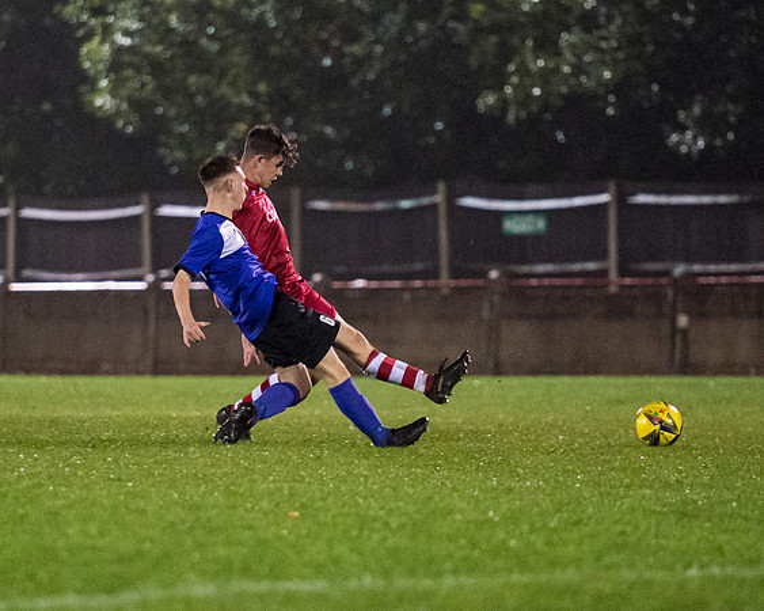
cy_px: 306
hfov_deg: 4.2
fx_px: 10334
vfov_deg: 3.4
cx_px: 254
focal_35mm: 457
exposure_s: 1/1000
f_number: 2.8
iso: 6400
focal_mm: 200
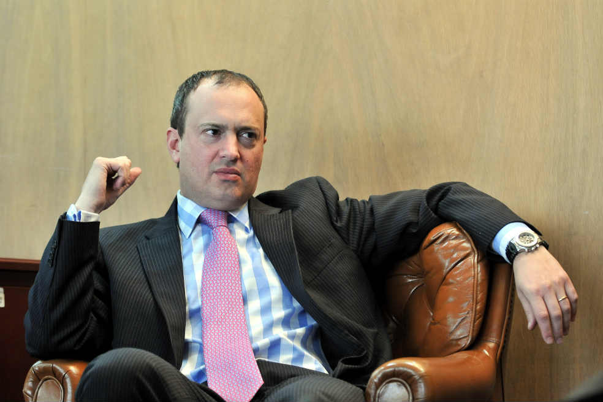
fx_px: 1758
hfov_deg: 19.5
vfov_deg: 13.0
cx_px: 302
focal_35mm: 105
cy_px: 201
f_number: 2.8
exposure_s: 1/40
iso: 800
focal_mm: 70
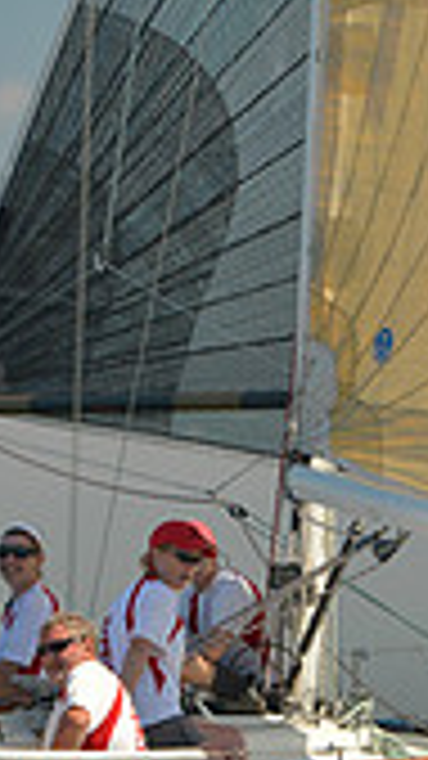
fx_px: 11647
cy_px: 609
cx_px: 243
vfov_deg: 3.7
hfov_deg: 2.1
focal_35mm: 577
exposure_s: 1/800
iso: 200
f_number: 5.6
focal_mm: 160
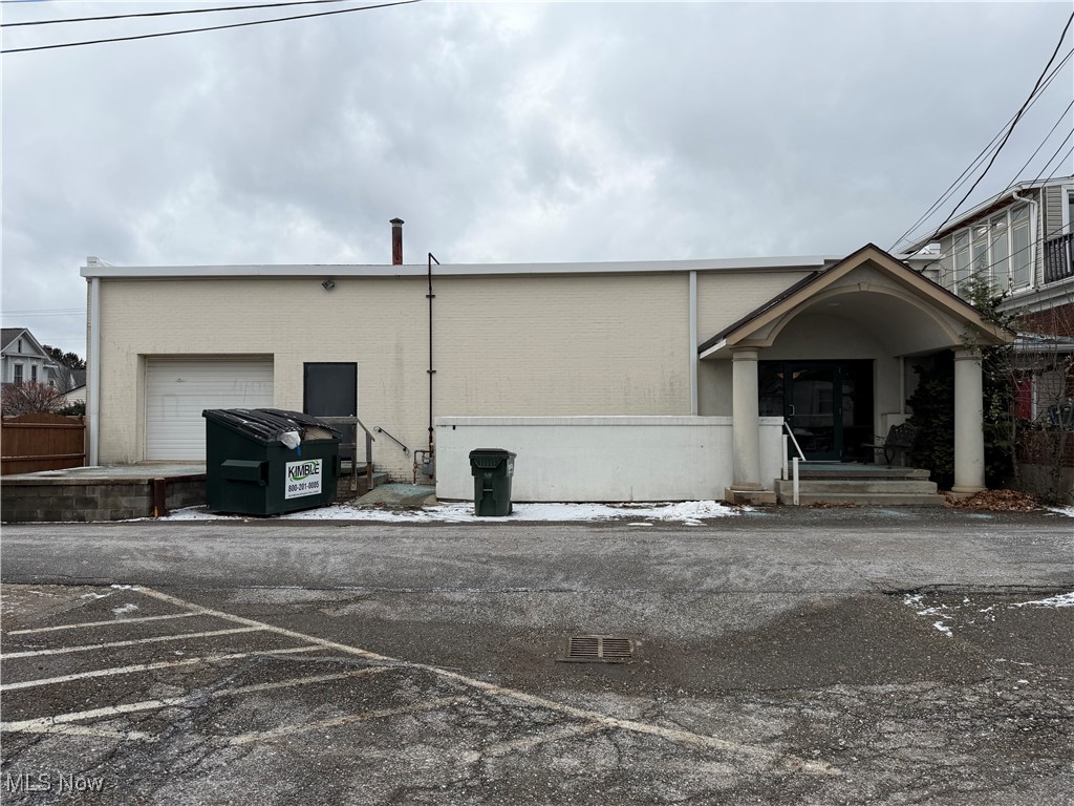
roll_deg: -0.2
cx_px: 537
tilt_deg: +1.8
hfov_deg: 71.6
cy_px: 403
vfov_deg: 56.8
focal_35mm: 24
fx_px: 745
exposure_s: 1/3021
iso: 80
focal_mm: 6.76
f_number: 1.78
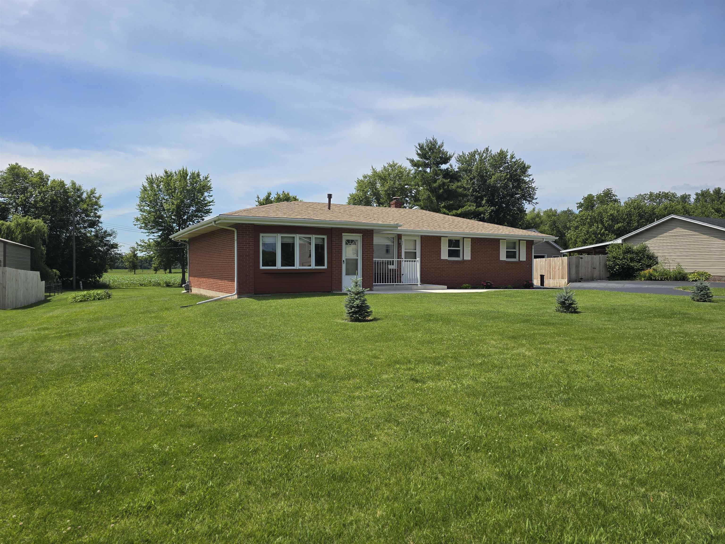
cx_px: 362
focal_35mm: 23
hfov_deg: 73.9
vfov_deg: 58.9
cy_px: 272
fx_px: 482
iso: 12
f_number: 1.7
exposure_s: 1/1157
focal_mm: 6.3
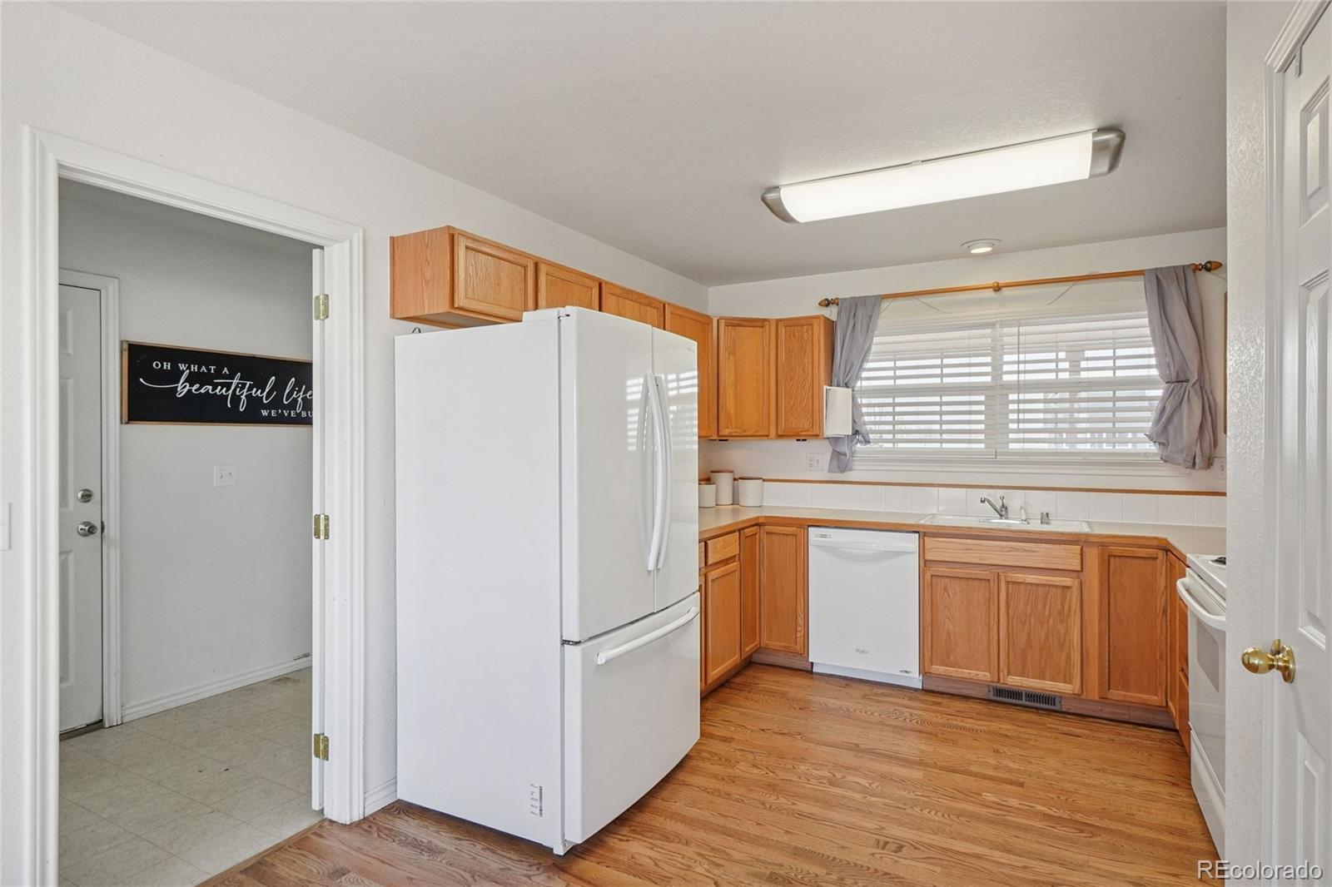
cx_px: 666
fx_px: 666
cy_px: 444
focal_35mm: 18
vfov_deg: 67.4
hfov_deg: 90.0
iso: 250
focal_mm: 12
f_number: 8
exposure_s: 1/30
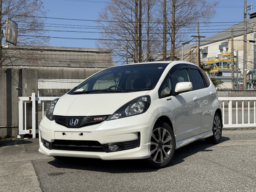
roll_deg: +0.3
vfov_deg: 30.3
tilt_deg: -0.1
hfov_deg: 39.7
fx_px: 355
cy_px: 96
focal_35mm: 48
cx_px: 128
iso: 64
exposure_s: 1/9901
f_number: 1.78
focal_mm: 6.76
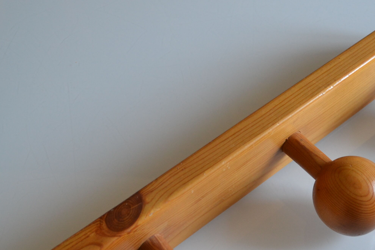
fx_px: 656
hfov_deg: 31.6
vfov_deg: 21.6
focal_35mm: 63
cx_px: 255
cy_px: 120
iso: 400
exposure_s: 1/50
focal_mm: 18
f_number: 3.5
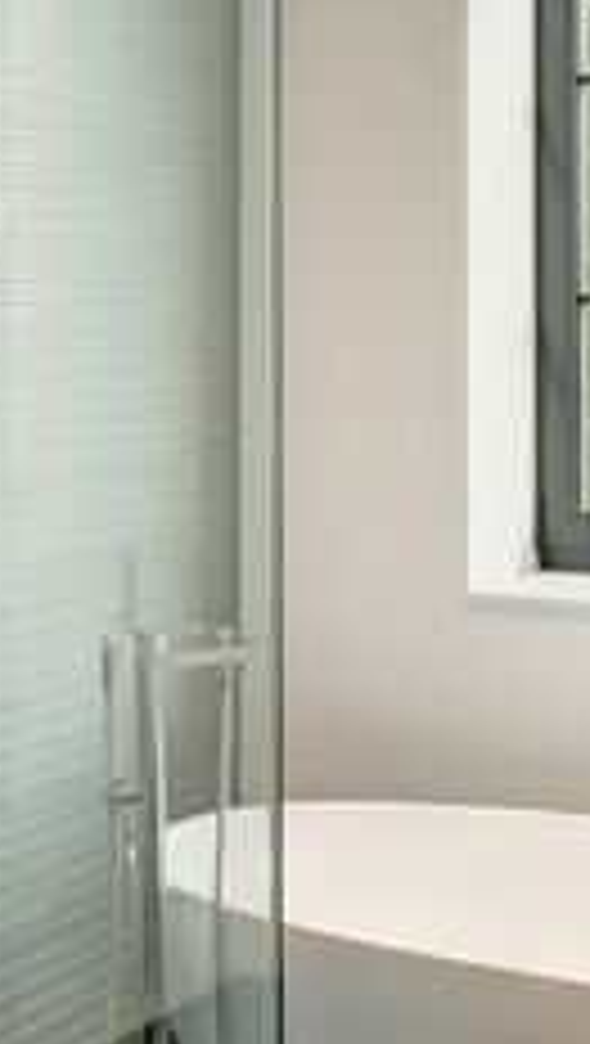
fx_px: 1997
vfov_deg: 29.1
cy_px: 335
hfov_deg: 16.8
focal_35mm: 72
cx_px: 306
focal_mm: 21
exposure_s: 1/2
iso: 100
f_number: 16
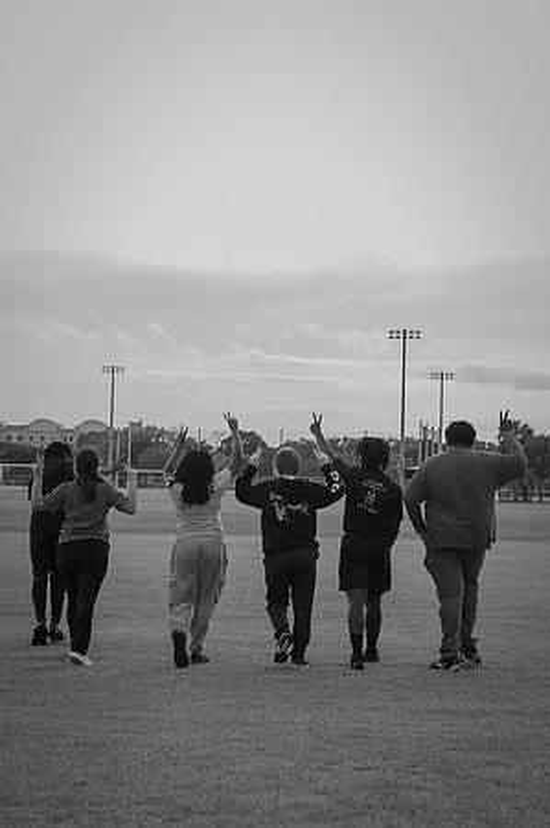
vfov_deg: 26.6
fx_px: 1745
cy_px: 321
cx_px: 334
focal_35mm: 76
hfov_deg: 17.9
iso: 400
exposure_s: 1/250
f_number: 4
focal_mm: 40
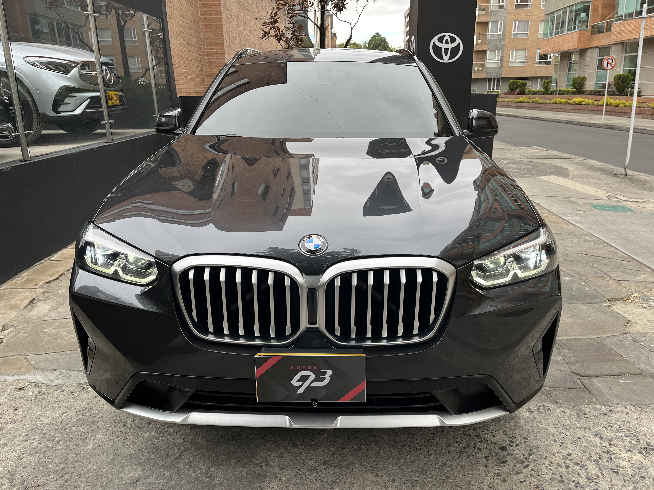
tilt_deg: -17.3
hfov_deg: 67.3
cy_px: 245
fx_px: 491
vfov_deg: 53.1
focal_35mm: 26
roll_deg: +1.5
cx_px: 327
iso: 80
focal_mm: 5.1
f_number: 1.6
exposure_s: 1/489
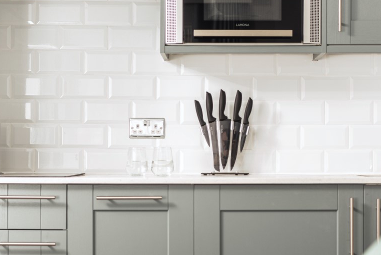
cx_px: 208
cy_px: 161
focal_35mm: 85
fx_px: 900
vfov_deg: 16.1
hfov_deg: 23.9
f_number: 2.8
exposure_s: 1/200
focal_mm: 60
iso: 320
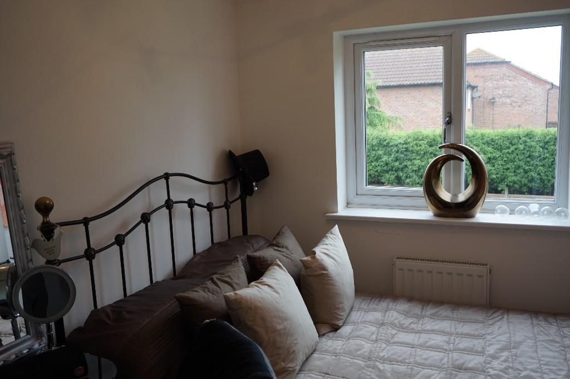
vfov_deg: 39.9
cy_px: 190
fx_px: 522
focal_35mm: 33
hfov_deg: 57.3
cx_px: 285
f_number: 4.5
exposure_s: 1/80
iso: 160
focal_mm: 22
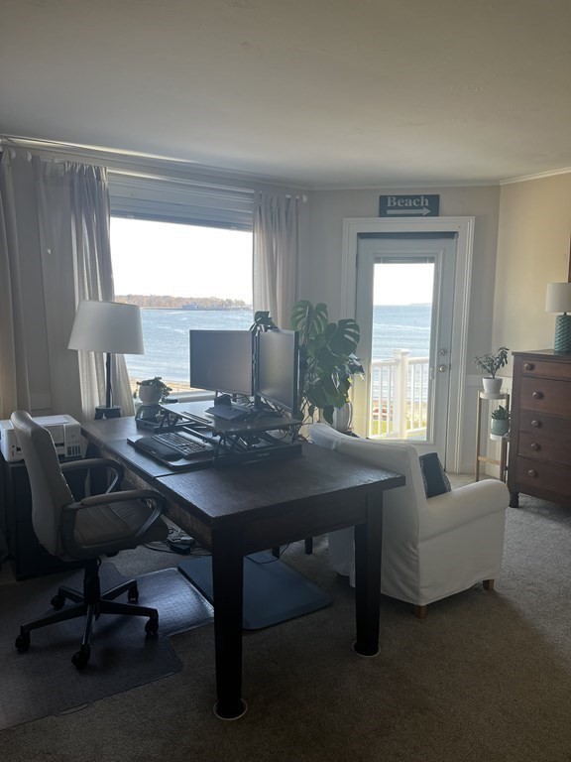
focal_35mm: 26
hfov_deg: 53.1
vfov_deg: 67.3
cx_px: 286
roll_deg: -0.3
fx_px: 572
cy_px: 381
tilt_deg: -8.4
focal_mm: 5.1
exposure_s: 1/174
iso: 40
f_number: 1.6
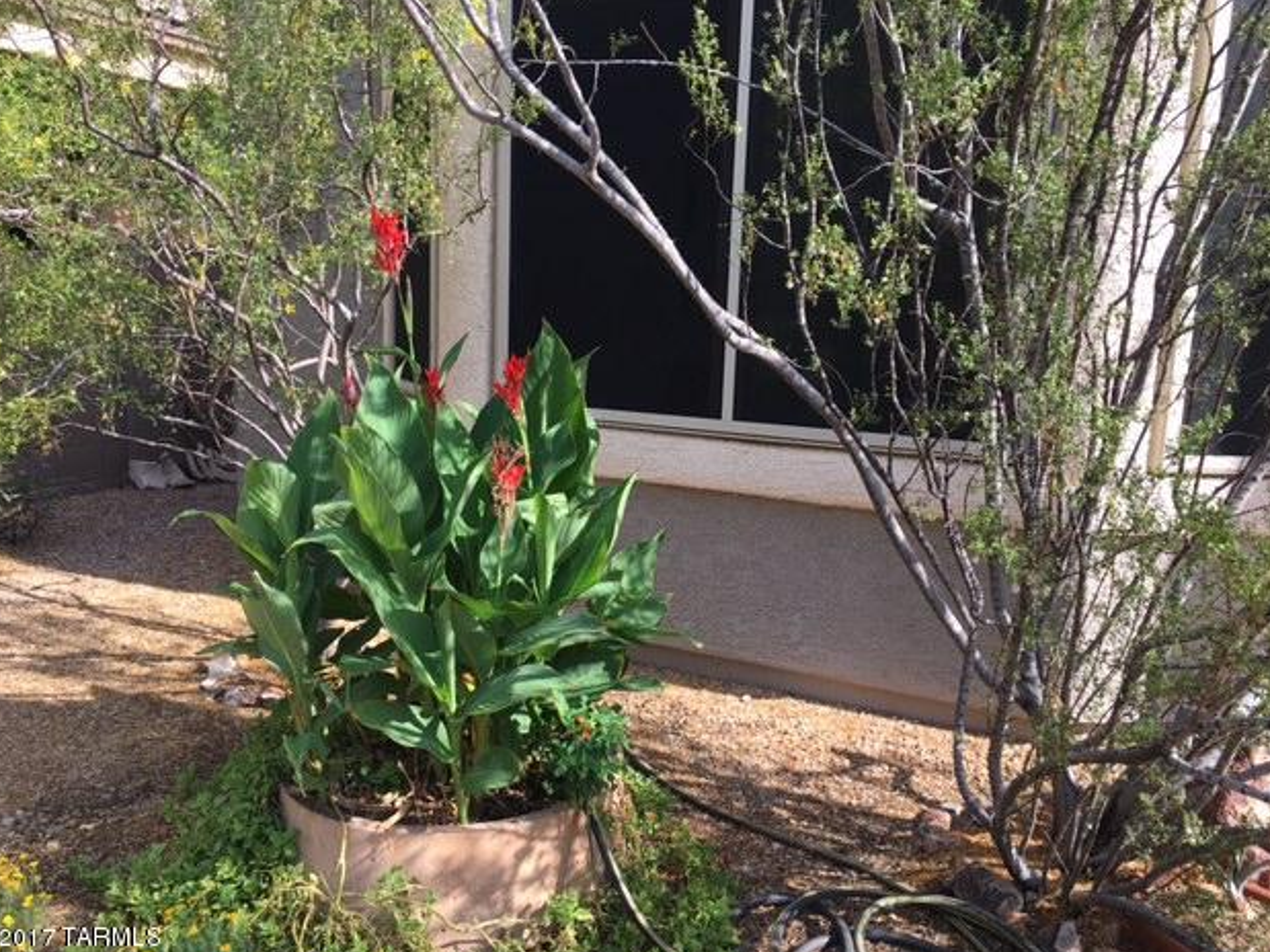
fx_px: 1100
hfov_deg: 60.0
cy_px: 486
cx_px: 624
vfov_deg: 46.8
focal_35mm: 30
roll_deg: -2.0
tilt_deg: -7.9
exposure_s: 1/444
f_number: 2.2
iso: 25
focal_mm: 4.15
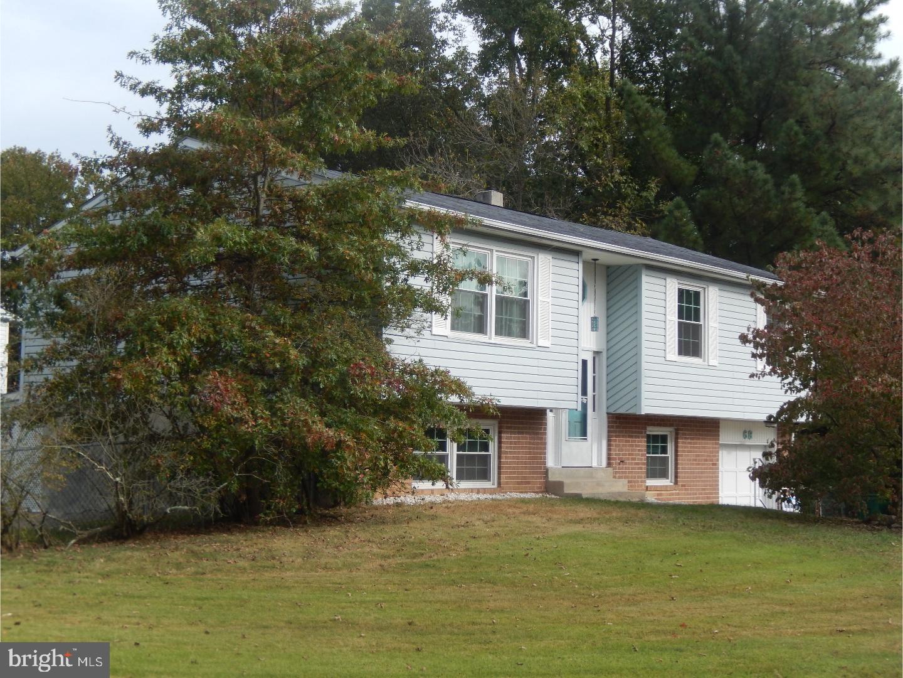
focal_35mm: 58
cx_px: 452
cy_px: 339
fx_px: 1513
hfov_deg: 33.2
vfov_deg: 25.2
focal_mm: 10.4
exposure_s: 1/400
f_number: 4.6
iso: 125
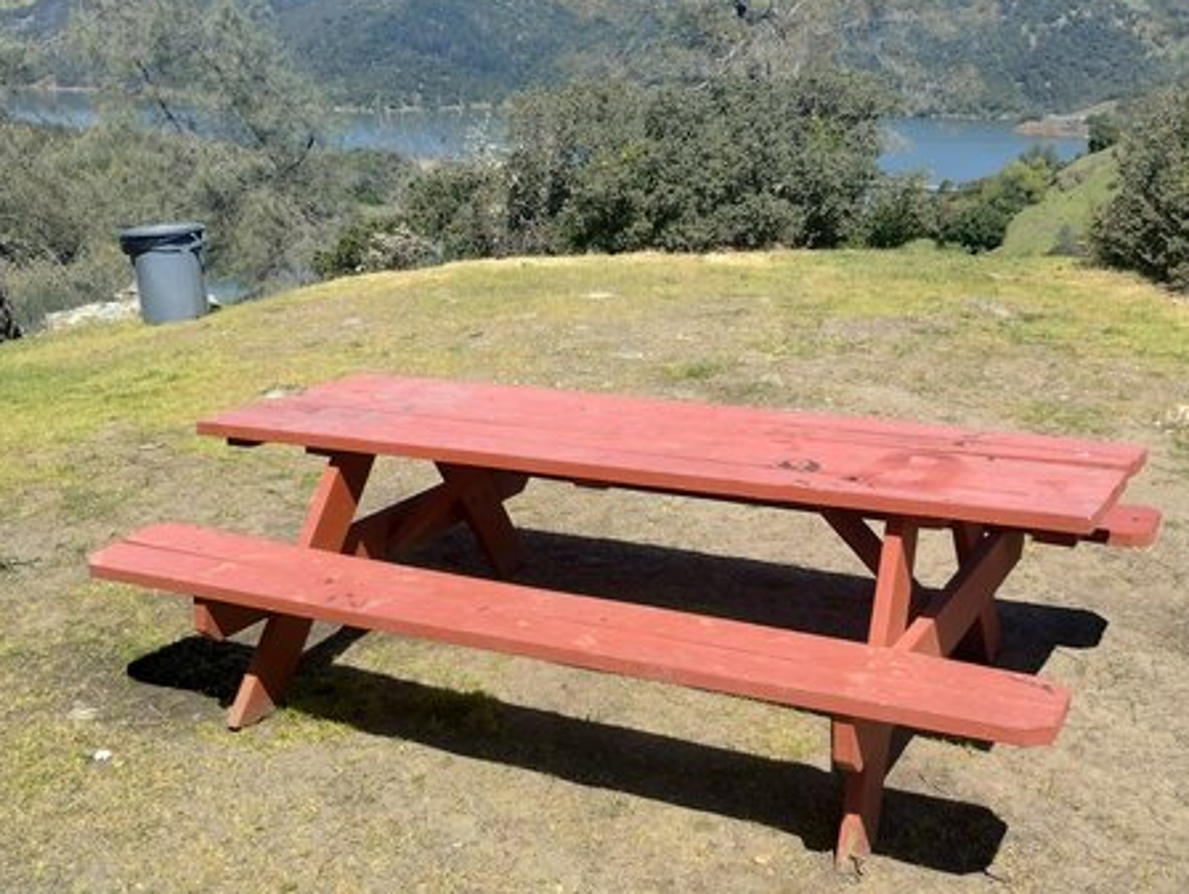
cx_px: 664
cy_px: 393
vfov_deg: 36.0
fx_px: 1375
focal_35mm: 40
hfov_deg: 46.7
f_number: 1.8
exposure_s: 1/490
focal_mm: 4.27
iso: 100
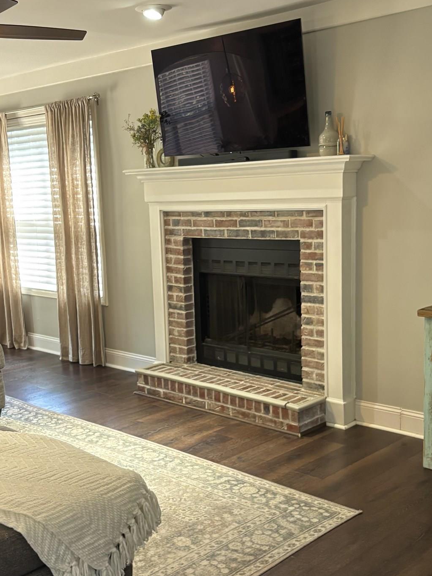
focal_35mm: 44
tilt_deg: -10.3
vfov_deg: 42.9
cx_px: 189
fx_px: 732
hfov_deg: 32.8
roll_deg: +1.7
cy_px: 307
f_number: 1.6
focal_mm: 5.96
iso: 400
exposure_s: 1/60
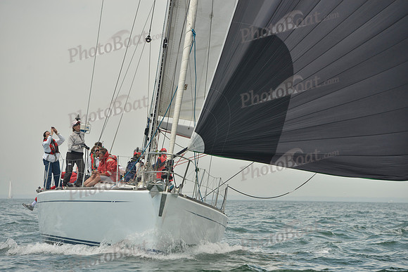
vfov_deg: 8.1
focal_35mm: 170
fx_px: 1927
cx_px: 204
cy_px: 136
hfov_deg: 12.1
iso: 280
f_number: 7.1
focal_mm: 170
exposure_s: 1/1250
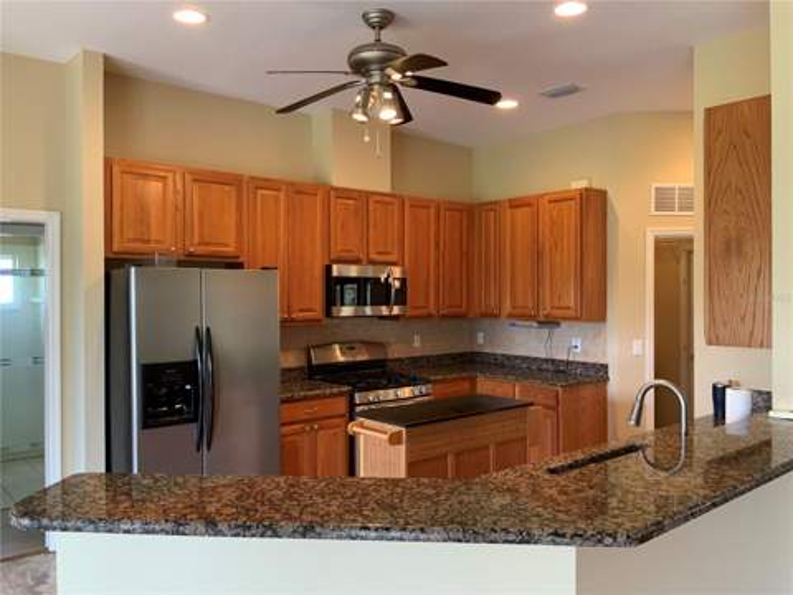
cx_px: 396
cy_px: 298
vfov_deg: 48.2
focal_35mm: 29
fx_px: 664
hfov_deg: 61.7
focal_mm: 3
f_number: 1.8
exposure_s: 1/60
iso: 125
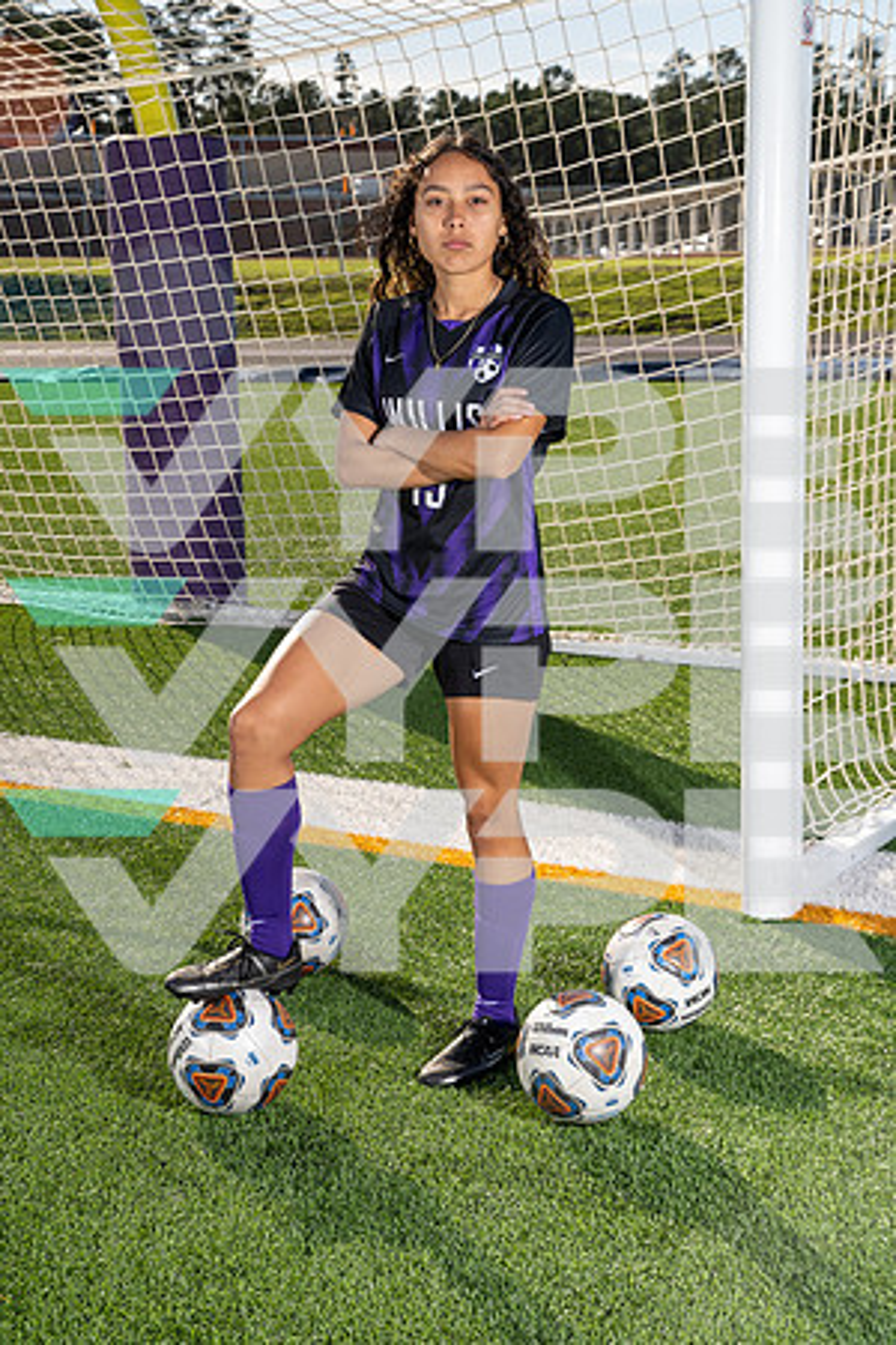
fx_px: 2165
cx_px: 448
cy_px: 672
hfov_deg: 23.4
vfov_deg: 34.5
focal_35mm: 58
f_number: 8
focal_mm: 58
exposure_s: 1/250
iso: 100
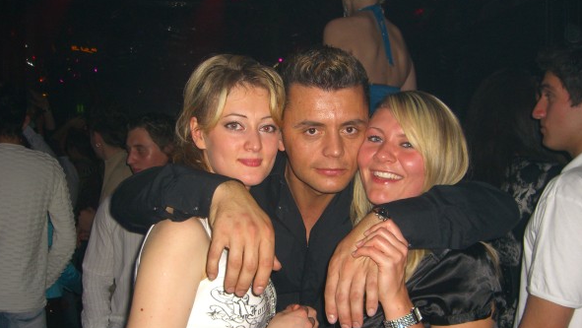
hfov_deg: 48.3
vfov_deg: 28.3
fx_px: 648
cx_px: 291
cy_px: 199
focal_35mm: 42
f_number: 2.8
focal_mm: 7.9
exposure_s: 1/60
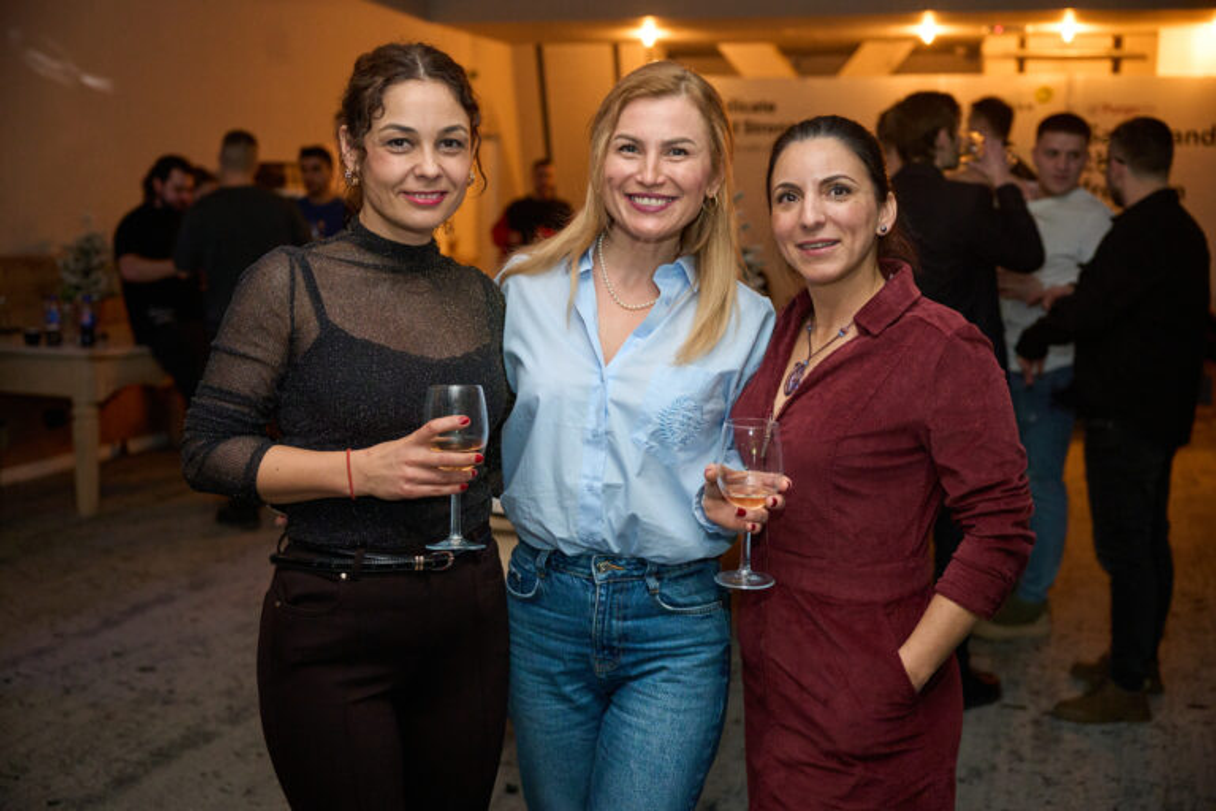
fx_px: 1392
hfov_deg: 47.2
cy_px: 406
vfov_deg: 32.5
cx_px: 608
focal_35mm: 41
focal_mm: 41.2
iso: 5000
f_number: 2.8
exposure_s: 1/100
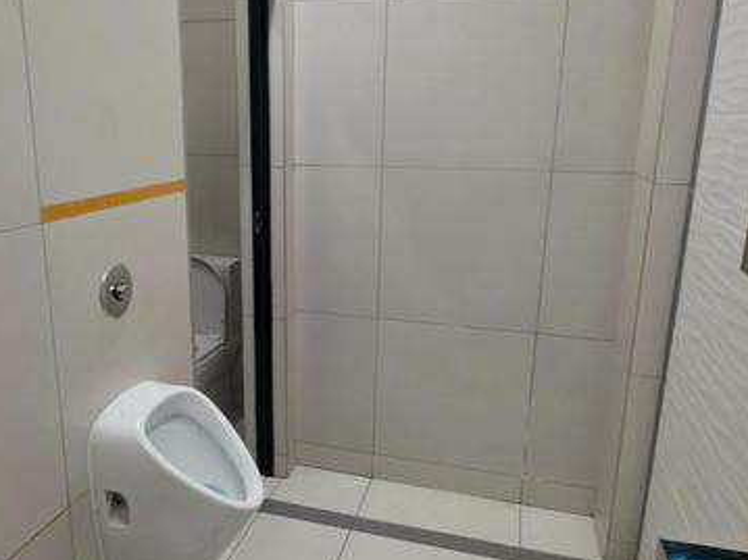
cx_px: 288
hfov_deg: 61.0
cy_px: 281
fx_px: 626
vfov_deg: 48.2
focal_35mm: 29
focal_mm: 2.2
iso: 320
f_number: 1.9
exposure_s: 1/50
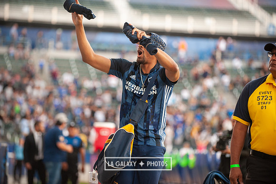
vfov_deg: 9.1
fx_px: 1149
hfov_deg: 13.7
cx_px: 138
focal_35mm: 150
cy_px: 92
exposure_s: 1/320
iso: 1250
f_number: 2.8
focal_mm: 150
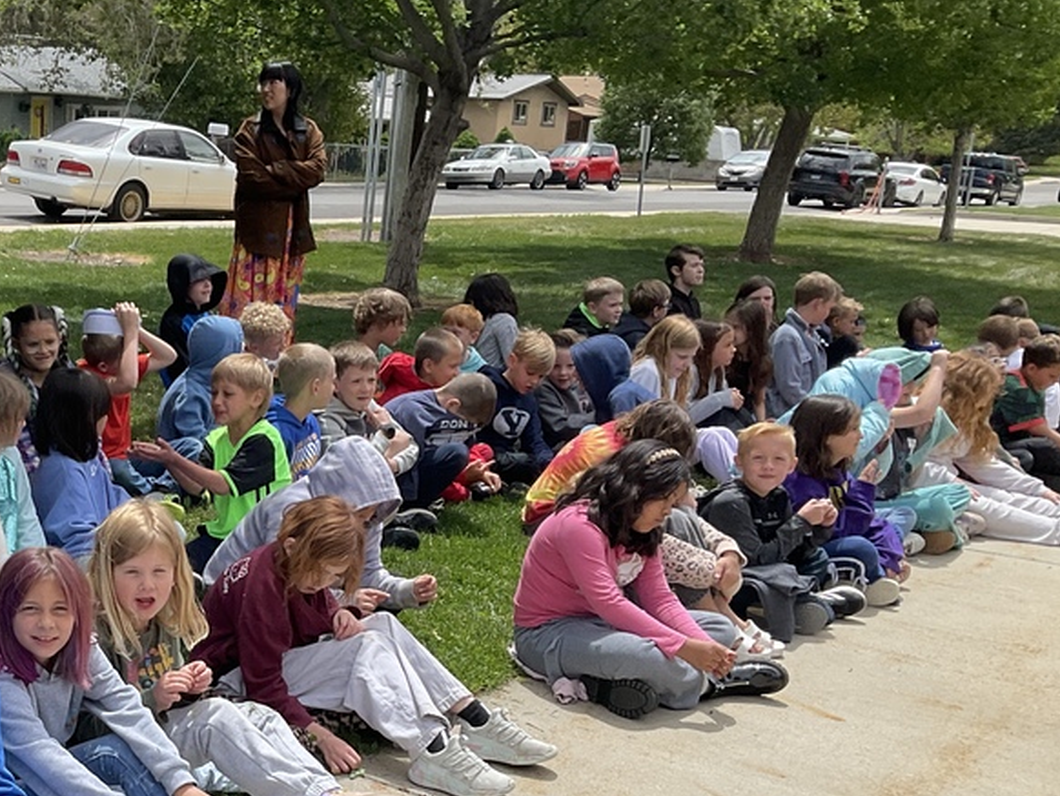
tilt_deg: -16.8
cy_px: 623
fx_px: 1562
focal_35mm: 51
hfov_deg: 35.7
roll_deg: -1.1
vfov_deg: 28.1
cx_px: 146
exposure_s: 1/1984
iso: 16
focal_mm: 3
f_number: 1.8
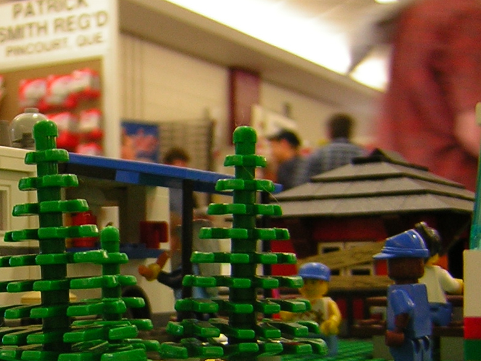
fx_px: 1029
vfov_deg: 19.7
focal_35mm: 74
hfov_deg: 25.8
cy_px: 281
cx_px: 83
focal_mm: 4.7
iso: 50
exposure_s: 1/7.5
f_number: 2.6
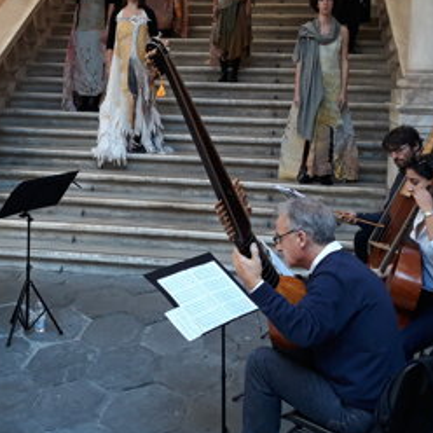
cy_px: 154
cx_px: 127
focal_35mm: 57
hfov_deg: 29.7
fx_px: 807
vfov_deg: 29.9
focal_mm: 3.71
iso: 50
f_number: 1.7
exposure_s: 1/100
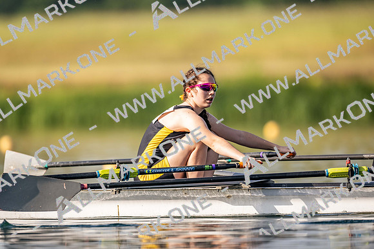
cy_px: 124
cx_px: 187
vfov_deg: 2.3
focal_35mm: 600
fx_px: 6234
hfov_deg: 3.4
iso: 160
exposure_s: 1/2500
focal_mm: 600
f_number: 4
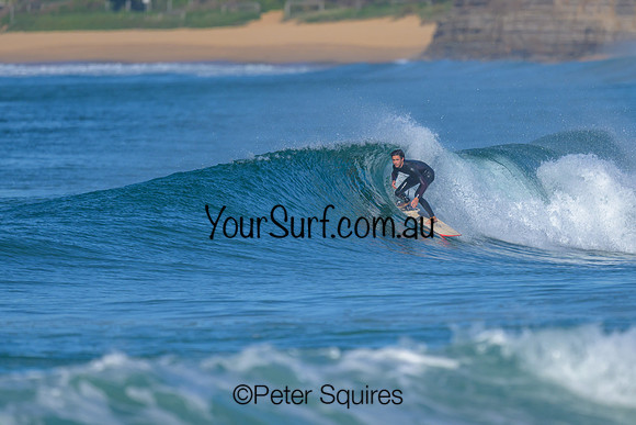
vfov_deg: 1.3
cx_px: 357
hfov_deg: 1.9
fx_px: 19446
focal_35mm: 1101
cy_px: 176
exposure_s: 1/2000
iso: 200
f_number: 6.3
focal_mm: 800
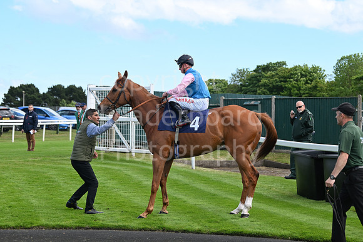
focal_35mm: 82
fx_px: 827
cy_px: 121
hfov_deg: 24.8
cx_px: 182
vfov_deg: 16.7
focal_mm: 82
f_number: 5.6
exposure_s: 1/1600
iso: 500
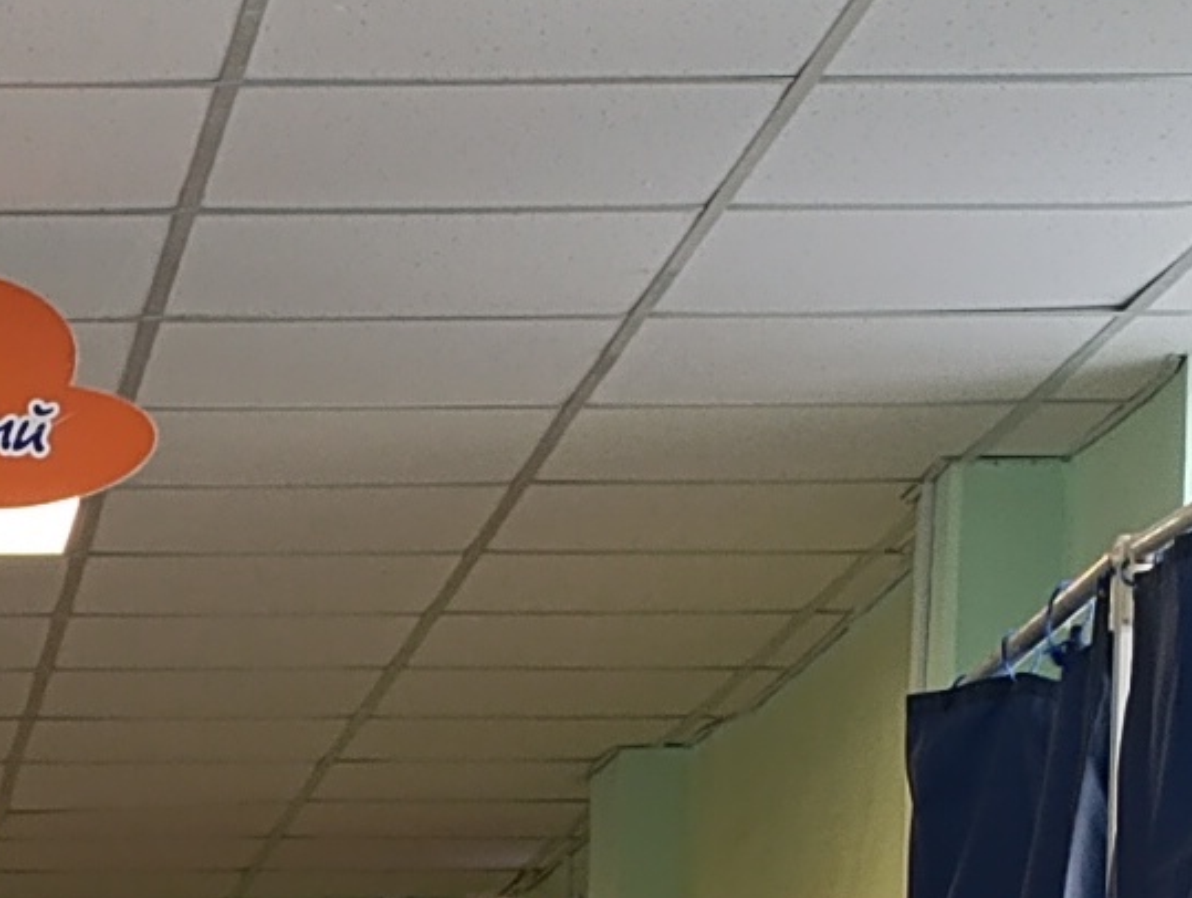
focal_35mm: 174
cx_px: -613
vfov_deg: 7.9
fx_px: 6001
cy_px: 2132
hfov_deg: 10.9
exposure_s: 1/100
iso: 320
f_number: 1.6
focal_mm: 6.14
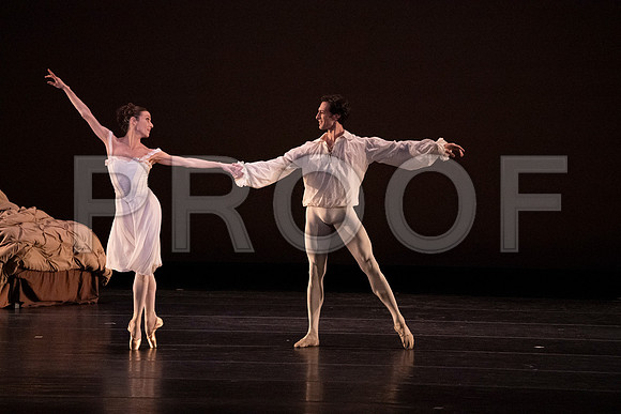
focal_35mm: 309
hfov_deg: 6.7
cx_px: 310
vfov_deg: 4.5
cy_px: 207
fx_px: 5331
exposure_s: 1/400
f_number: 5.6
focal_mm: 309
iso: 20000
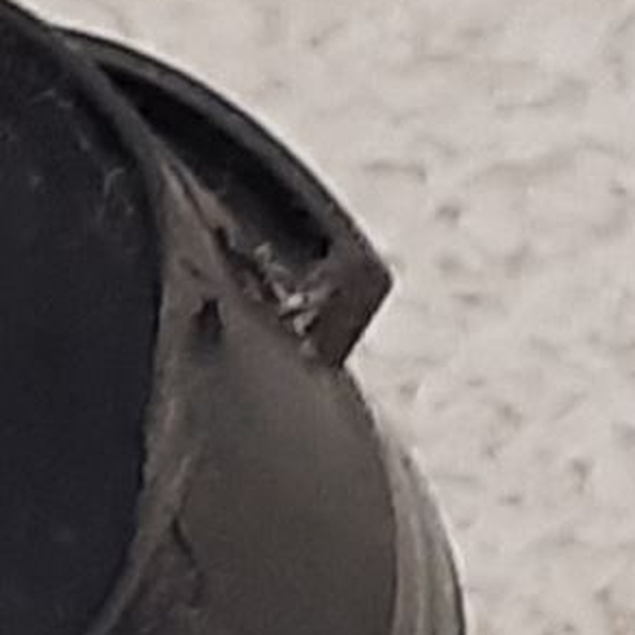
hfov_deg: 10.5
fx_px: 3341
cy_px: 646
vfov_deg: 10.8
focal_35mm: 161
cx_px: -313
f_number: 1.7
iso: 100
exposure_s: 1/50
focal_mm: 3.93
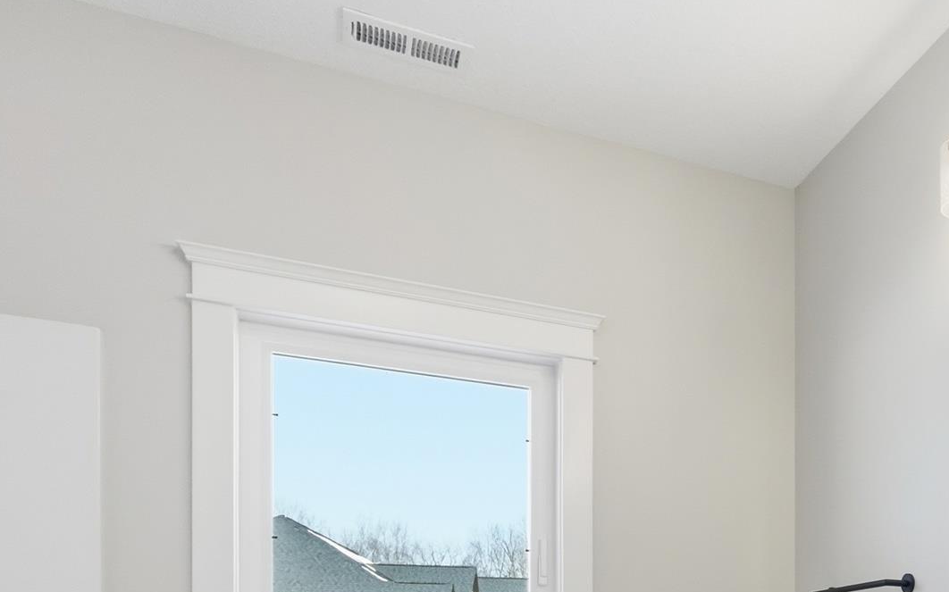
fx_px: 931
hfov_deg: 48.0
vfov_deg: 30.8
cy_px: 678
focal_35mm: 36
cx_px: 867
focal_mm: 10
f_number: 4
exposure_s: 1/4000
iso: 800
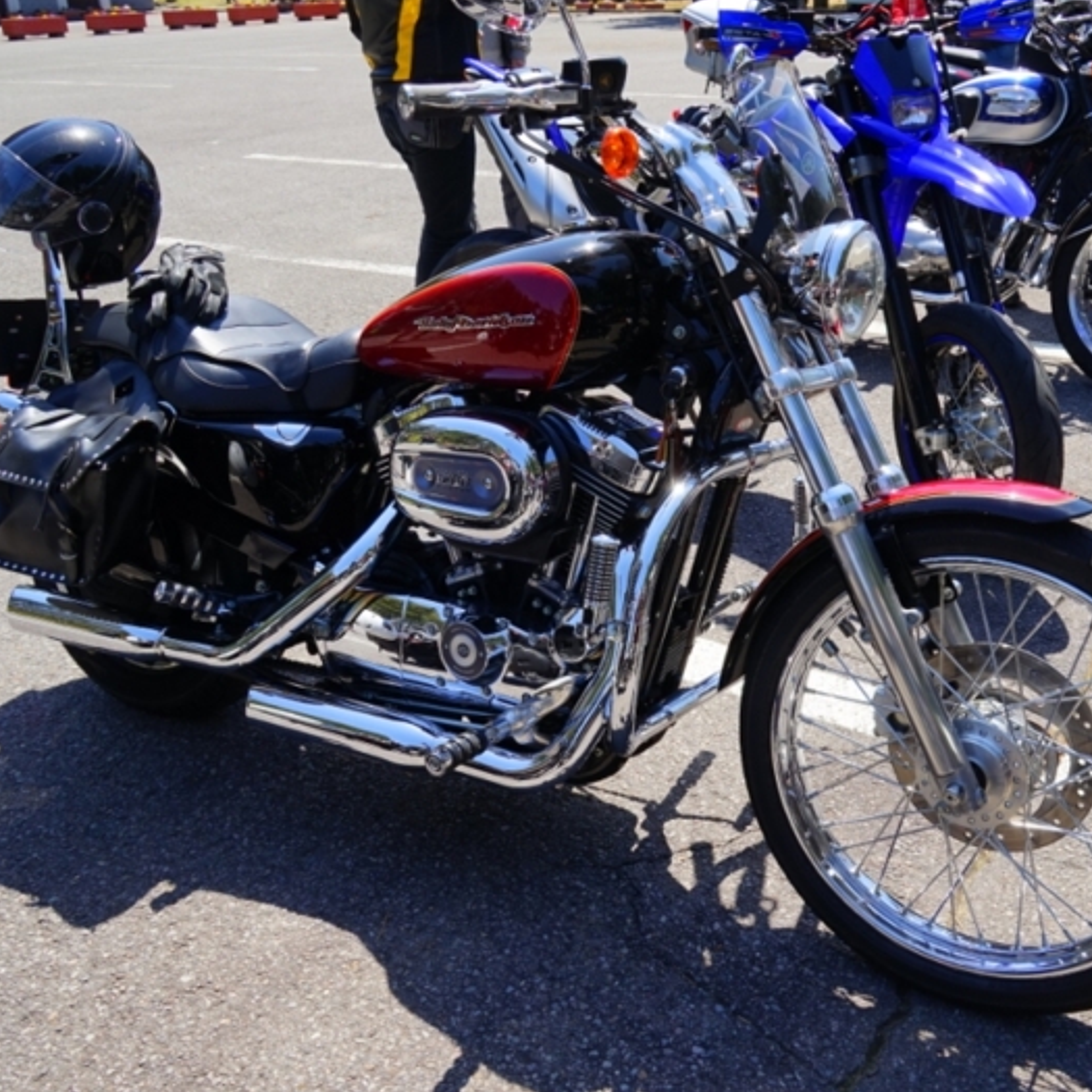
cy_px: 539
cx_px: 664
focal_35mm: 35
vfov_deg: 47.2
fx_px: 1249
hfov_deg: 46.9
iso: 100
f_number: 9
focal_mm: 18
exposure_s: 1/100
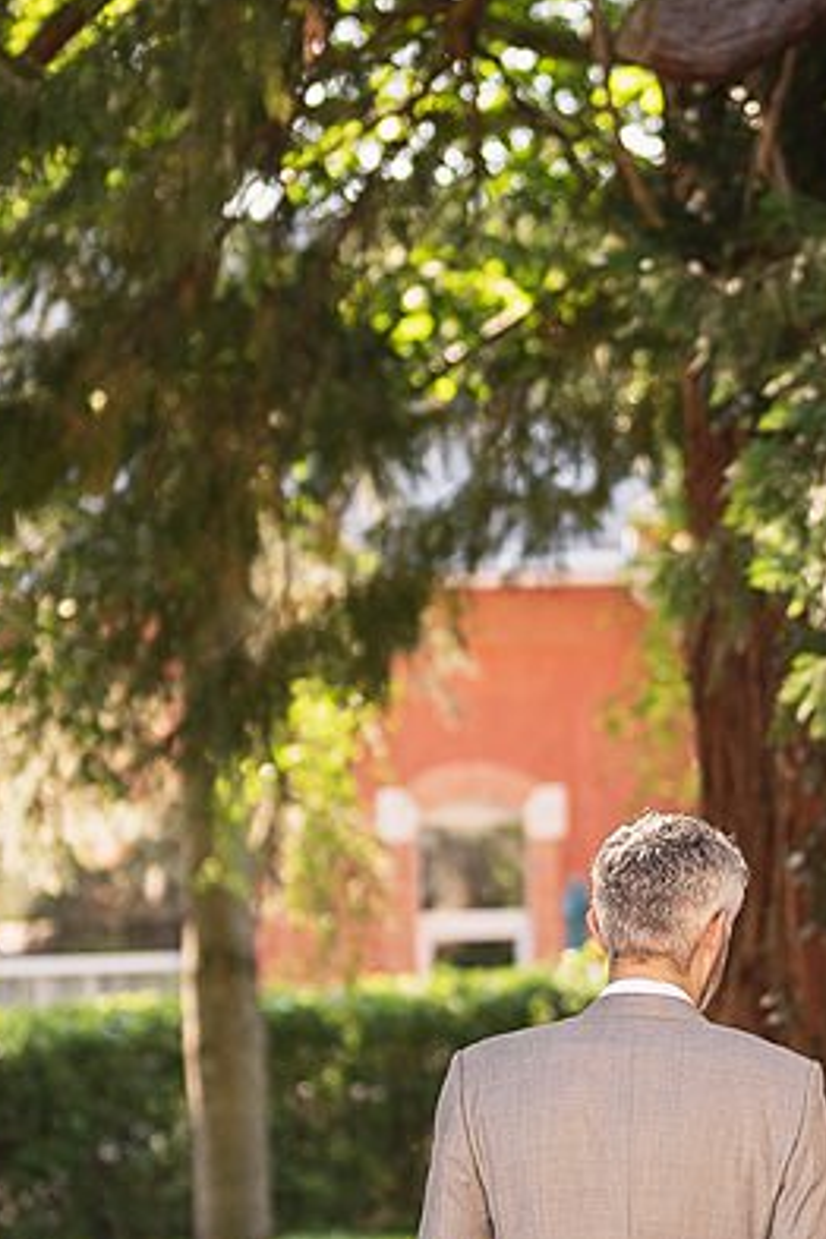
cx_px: 823
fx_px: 6573
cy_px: 676
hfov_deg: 7.2
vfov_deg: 10.8
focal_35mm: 191
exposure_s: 1/1000
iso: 400
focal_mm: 50
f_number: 1.8
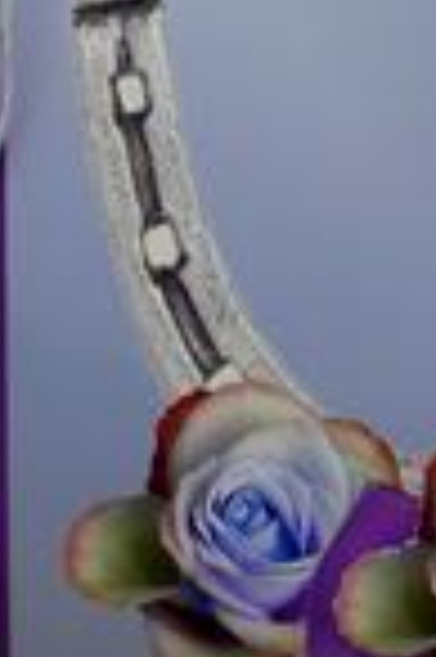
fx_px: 1693
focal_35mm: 93
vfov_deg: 21.8
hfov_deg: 14.4
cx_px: 436
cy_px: 207
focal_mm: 5.2
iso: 80
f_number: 3.3
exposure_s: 1/60
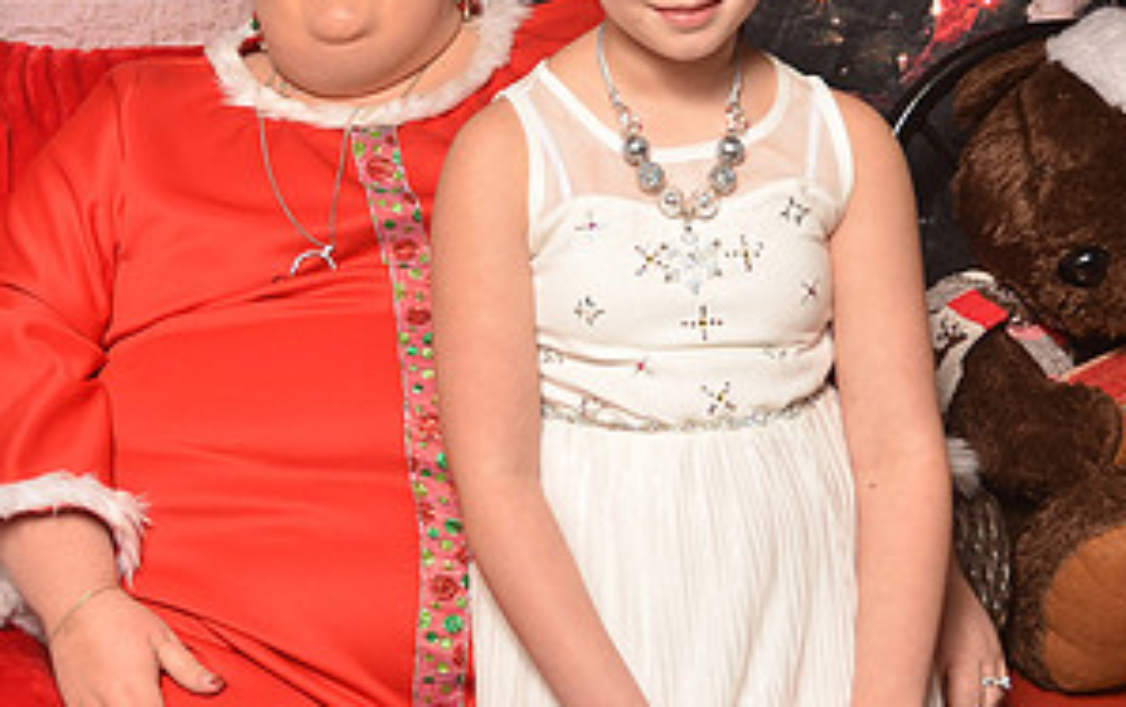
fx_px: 2642
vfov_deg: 15.2
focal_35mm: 86
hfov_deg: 23.3
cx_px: 68
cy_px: 223
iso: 400
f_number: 5.6
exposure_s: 1/60
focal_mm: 29
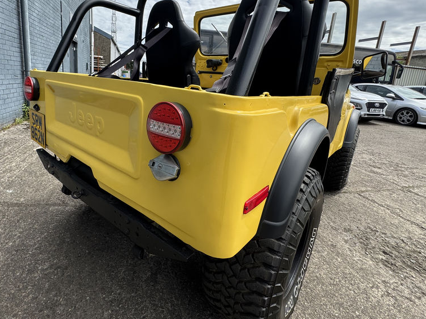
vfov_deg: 68.3
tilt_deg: -13.7
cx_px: 177
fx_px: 234
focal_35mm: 19
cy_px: 135
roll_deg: -5.1
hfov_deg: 83.9
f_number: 2.2
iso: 50
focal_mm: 2.22
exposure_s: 1/858
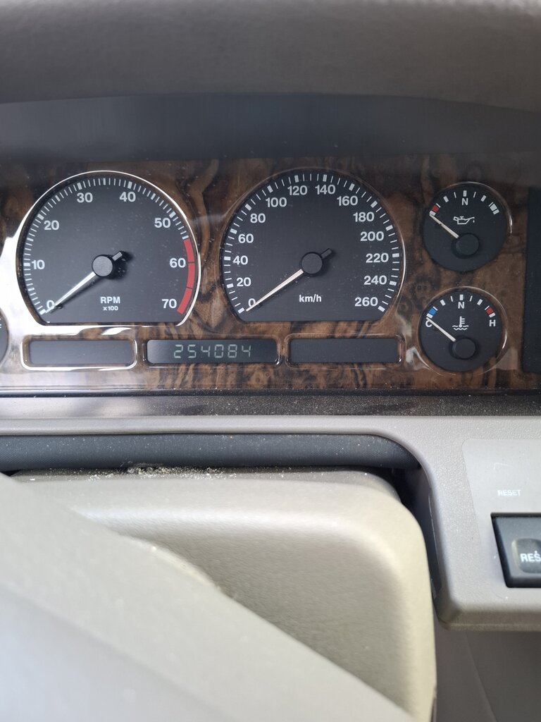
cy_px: 361
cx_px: 270
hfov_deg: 58.9
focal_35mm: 23
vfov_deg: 73.9
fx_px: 479
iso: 200
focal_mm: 5.54
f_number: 1.8
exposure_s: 1/50
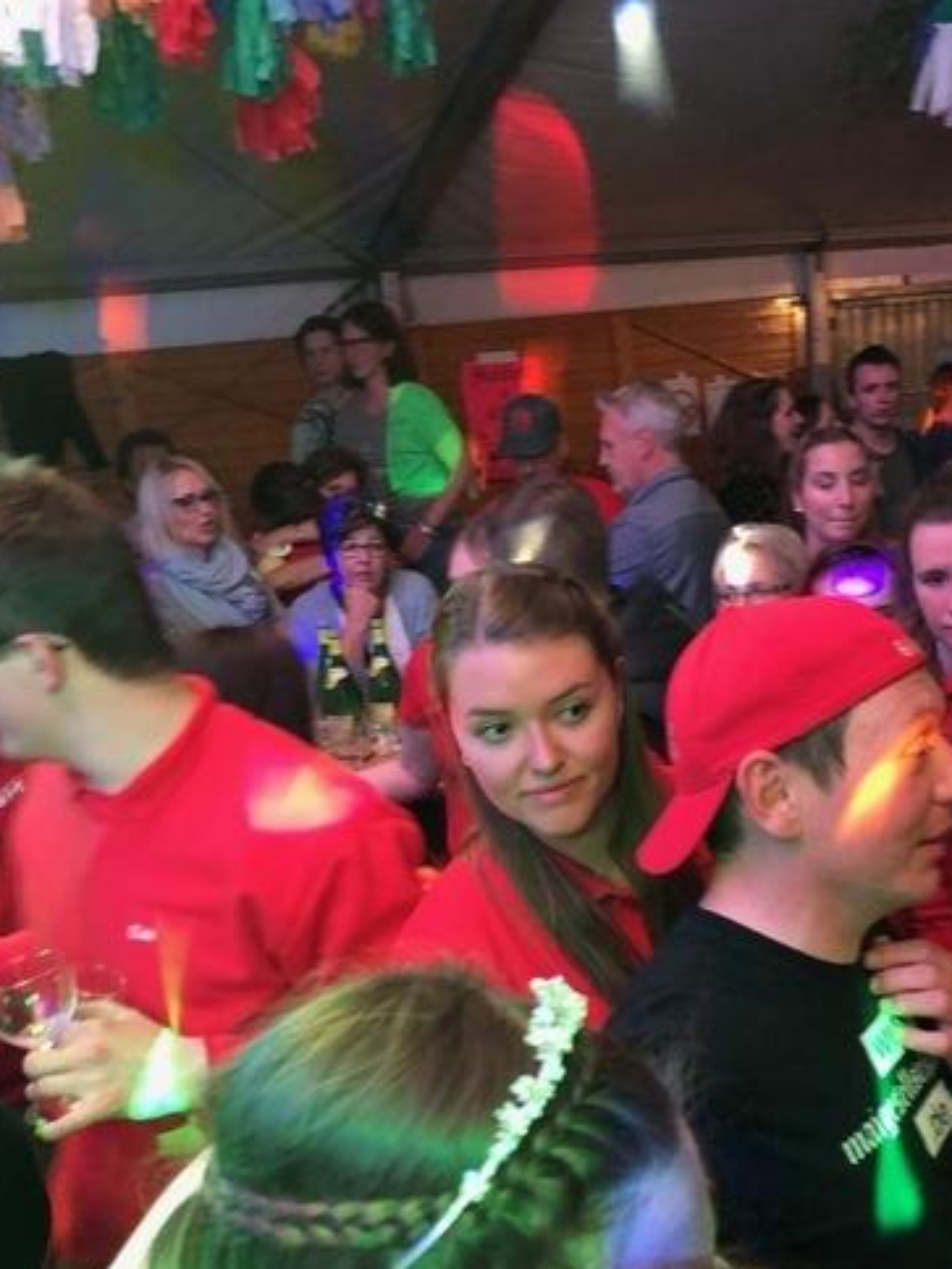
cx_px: 611
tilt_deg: -15.2
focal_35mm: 37
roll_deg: +5.1
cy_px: 776
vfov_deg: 49.7
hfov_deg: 38.4
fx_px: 1357
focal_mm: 3.99
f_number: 1.8
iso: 640
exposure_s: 1/25
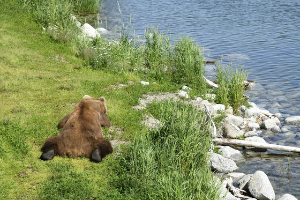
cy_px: 100
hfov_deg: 16.8
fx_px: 1016
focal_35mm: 122
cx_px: 150
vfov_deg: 11.2
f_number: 8
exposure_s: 1/125
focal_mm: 122
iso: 64
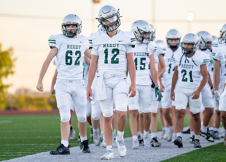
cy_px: 66
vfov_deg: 5.7
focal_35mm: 253
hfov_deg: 8.0
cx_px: 116
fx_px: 1622
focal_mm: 200
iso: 400
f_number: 2.8
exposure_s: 1/800
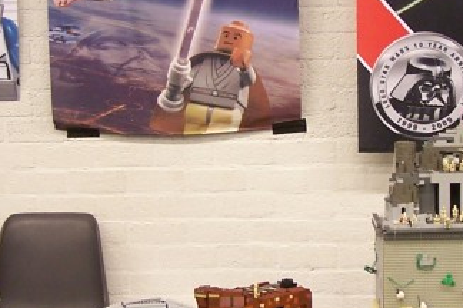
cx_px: 319
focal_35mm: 125
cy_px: 190
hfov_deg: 16.3
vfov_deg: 11.0
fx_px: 1608
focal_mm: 6.3
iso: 80
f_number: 2.8
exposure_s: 1/3
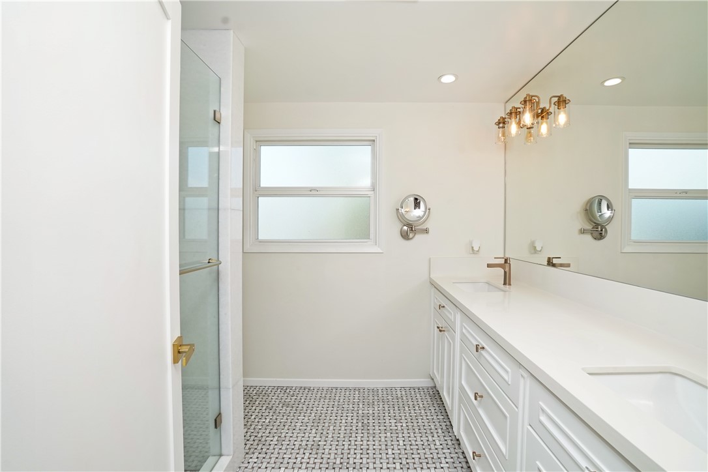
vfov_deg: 77.3
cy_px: 236
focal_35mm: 15
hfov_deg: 100.4
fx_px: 295
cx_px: 354
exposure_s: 1/40
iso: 250
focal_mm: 10
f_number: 11
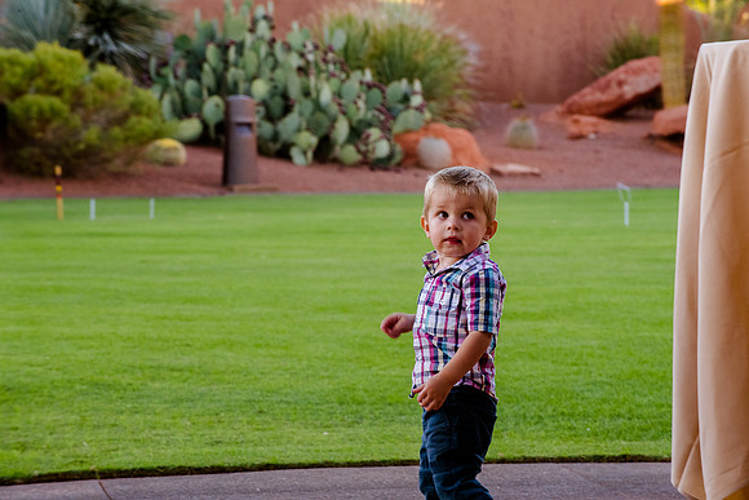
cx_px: 374
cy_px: 250
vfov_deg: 6.9
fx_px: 4162
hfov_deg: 10.3
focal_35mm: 200
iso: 2000
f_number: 14
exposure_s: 1/100
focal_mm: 200
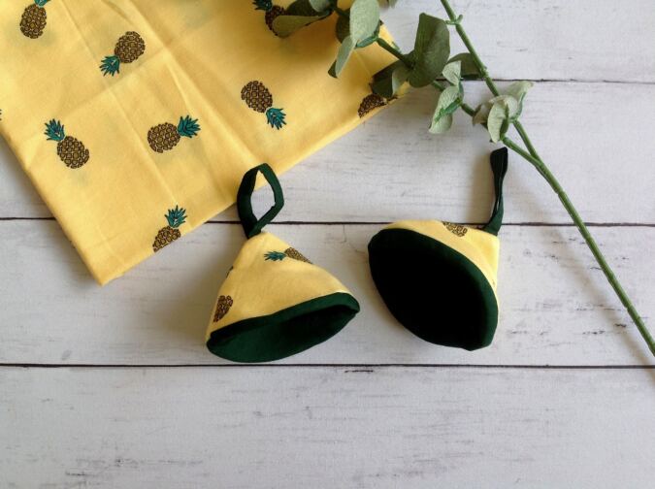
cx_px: 328
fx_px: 661
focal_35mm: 35
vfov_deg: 40.6
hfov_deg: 52.7
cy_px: 244
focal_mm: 4.28
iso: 50
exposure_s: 1/122
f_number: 2.4
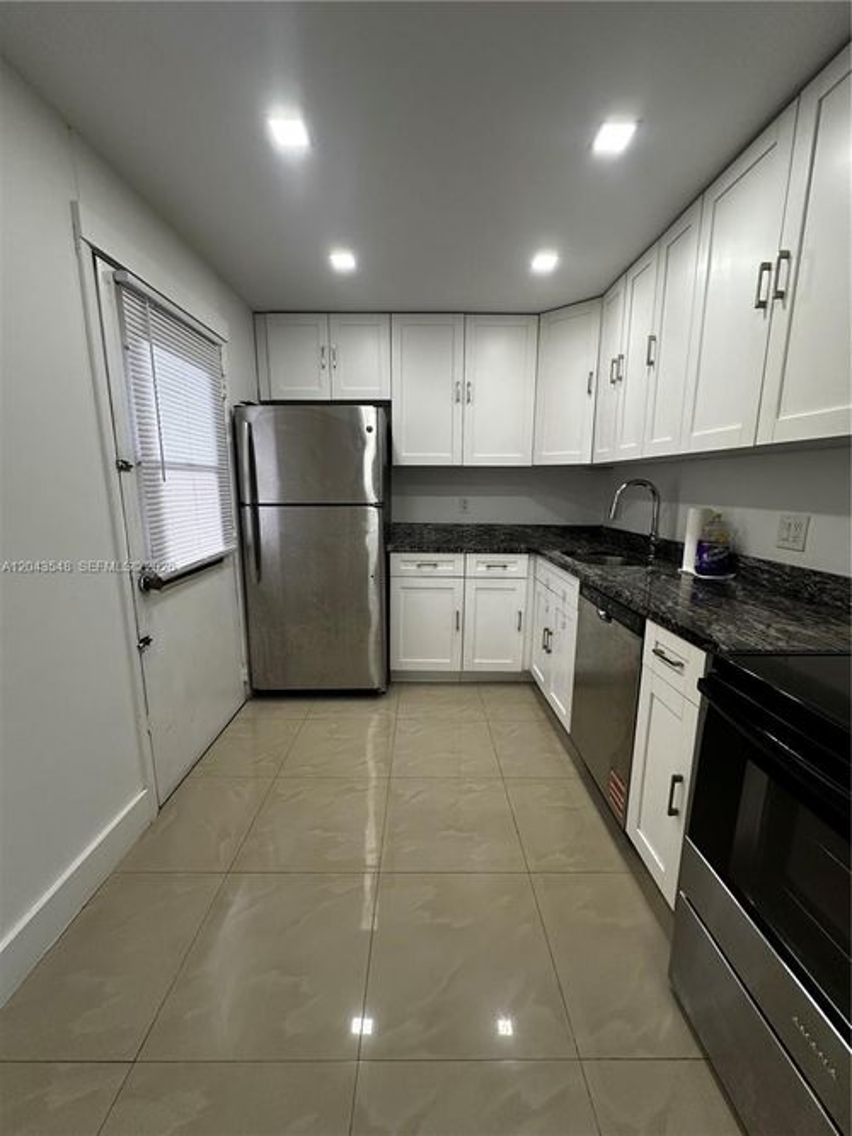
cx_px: 426
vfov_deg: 102.1
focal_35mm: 14
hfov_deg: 85.7
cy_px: 568
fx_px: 460
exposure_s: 1/120
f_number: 2.2
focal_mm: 2.22
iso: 200
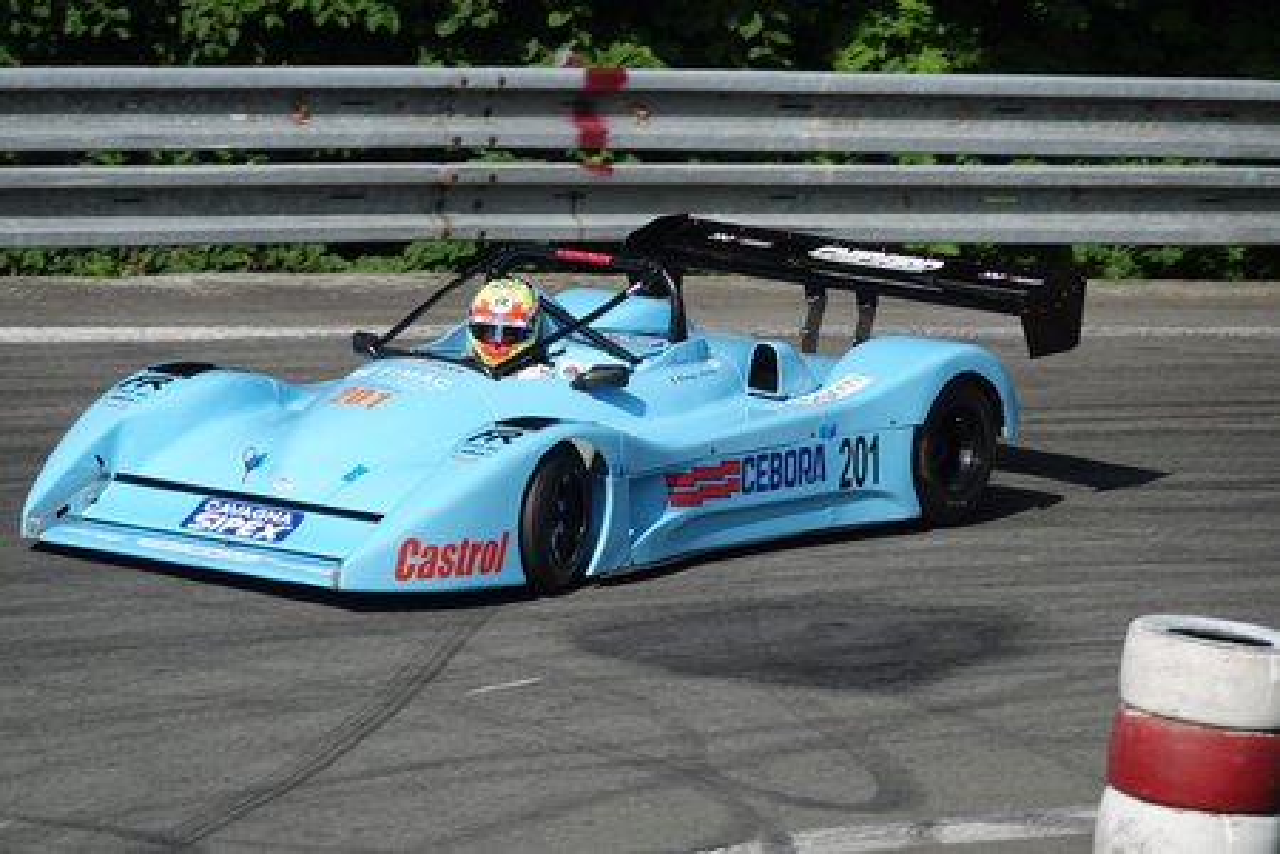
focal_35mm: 320
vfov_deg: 4.3
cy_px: 427
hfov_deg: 6.4
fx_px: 11377
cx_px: 640
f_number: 5
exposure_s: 1/800
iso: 100
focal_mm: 117.29
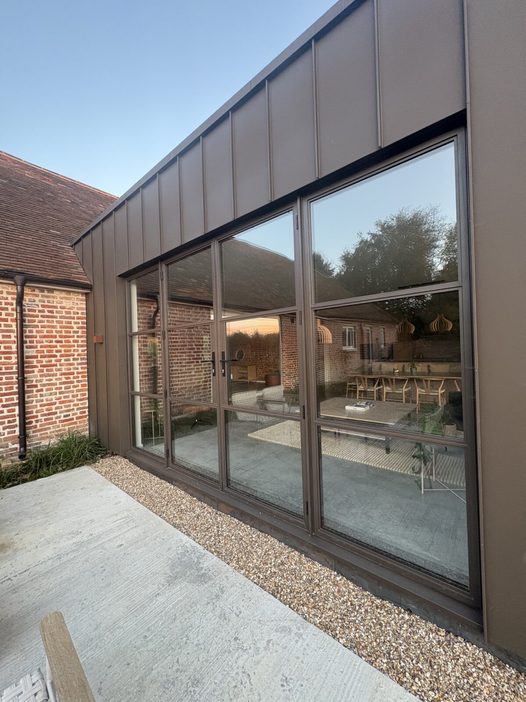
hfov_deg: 85.7
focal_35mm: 14
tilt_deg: +1.0
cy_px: 351
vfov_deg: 102.1
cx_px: 263
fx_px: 284
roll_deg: +1.6
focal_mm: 2.22
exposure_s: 1/99
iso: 200
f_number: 2.2
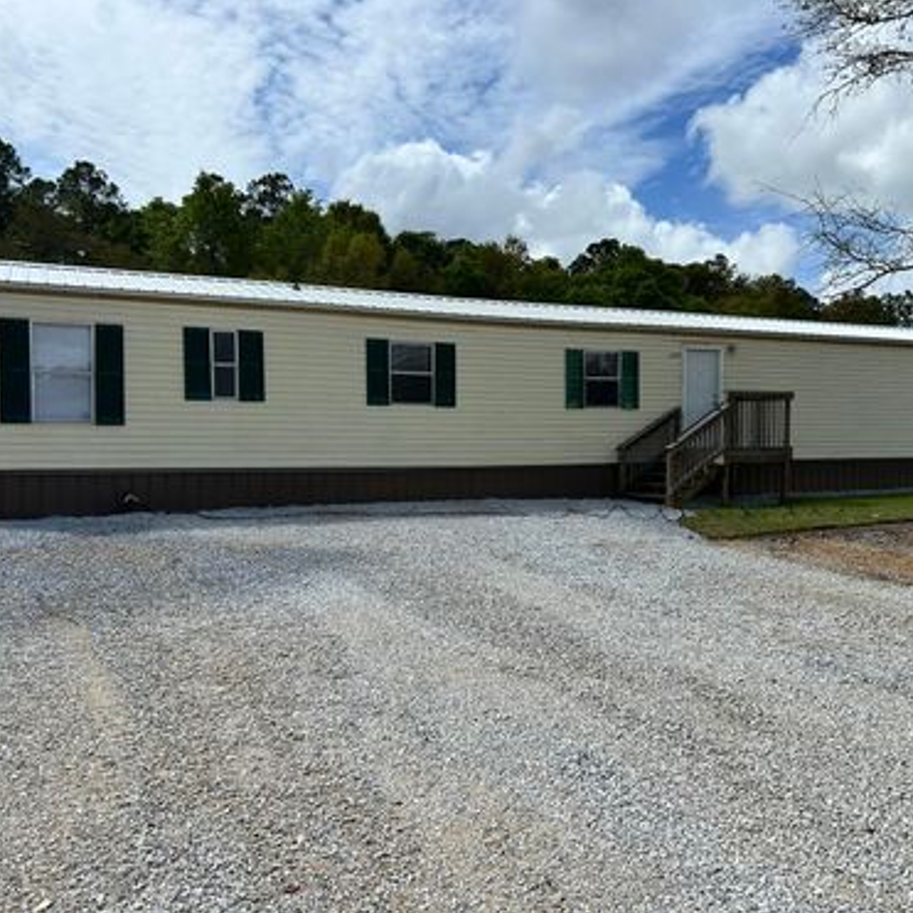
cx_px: 509
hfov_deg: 52.4
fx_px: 925
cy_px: 459
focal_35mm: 31
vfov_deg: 52.5
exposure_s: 1/6211
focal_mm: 5.7
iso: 50
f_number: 1.5
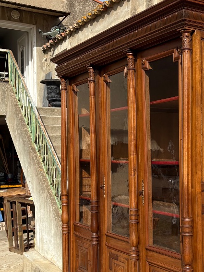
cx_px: 167
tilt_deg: -2.6
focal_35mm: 55
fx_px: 432
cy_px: 176
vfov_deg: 34.7
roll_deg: -1.1
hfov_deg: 26.0
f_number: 1.6
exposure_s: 1/3831
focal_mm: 5.96
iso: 50
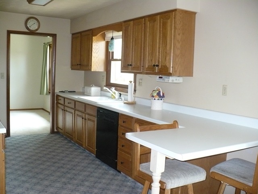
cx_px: 129
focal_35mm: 37
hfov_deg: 50.1
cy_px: 97
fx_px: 276
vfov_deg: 38.7
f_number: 2.8
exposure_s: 1/30
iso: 320
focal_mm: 6.1
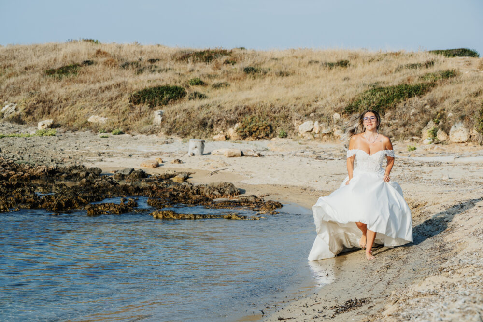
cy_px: 161
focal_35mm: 70
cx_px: 242
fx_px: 939
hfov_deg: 28.8
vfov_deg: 19.5
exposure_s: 1/800
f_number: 5
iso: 100
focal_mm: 70
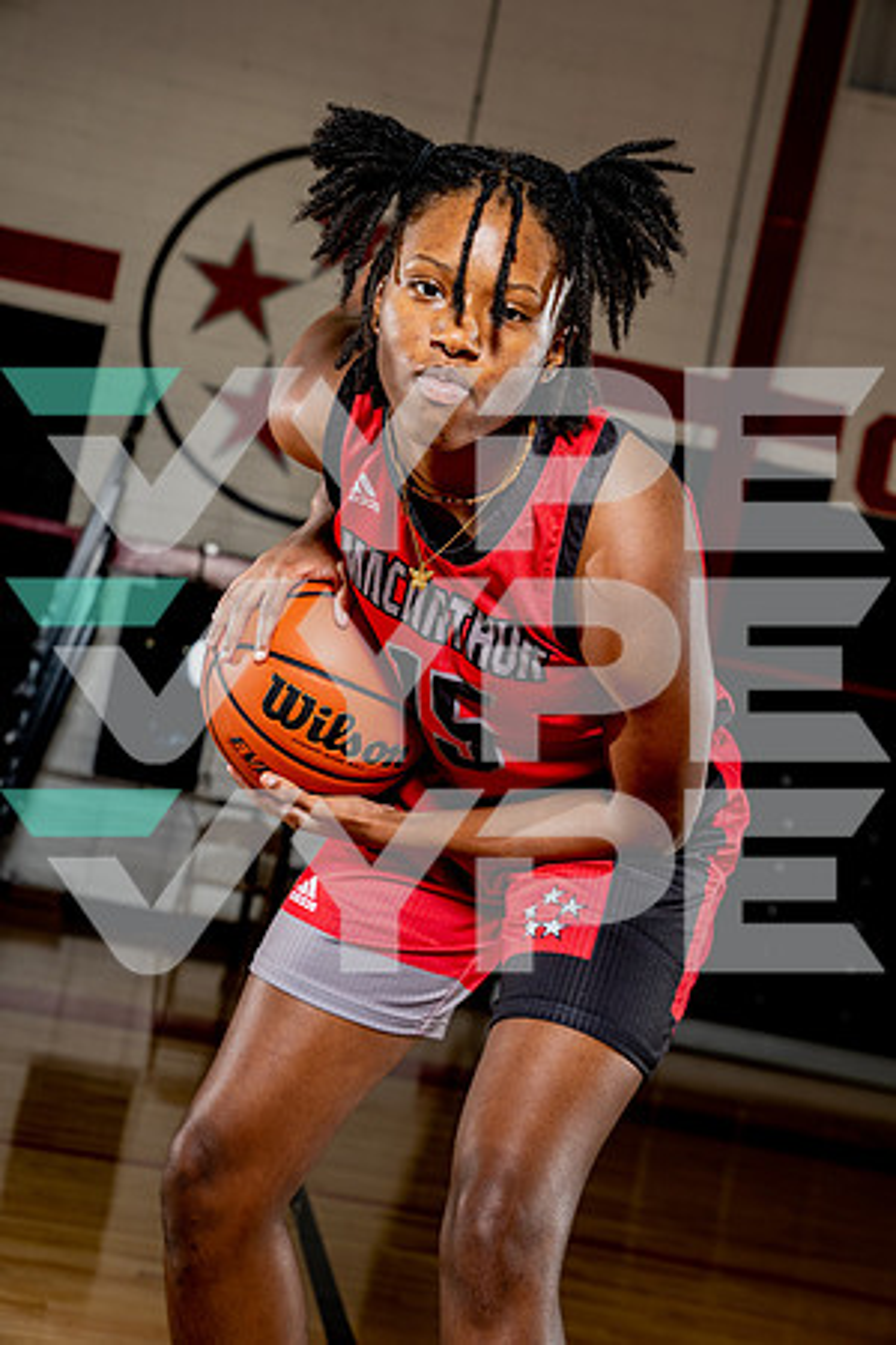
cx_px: 448
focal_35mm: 70
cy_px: 672
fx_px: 2613
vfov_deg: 28.8
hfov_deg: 19.5
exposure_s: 1/250
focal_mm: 70
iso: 320
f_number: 6.3
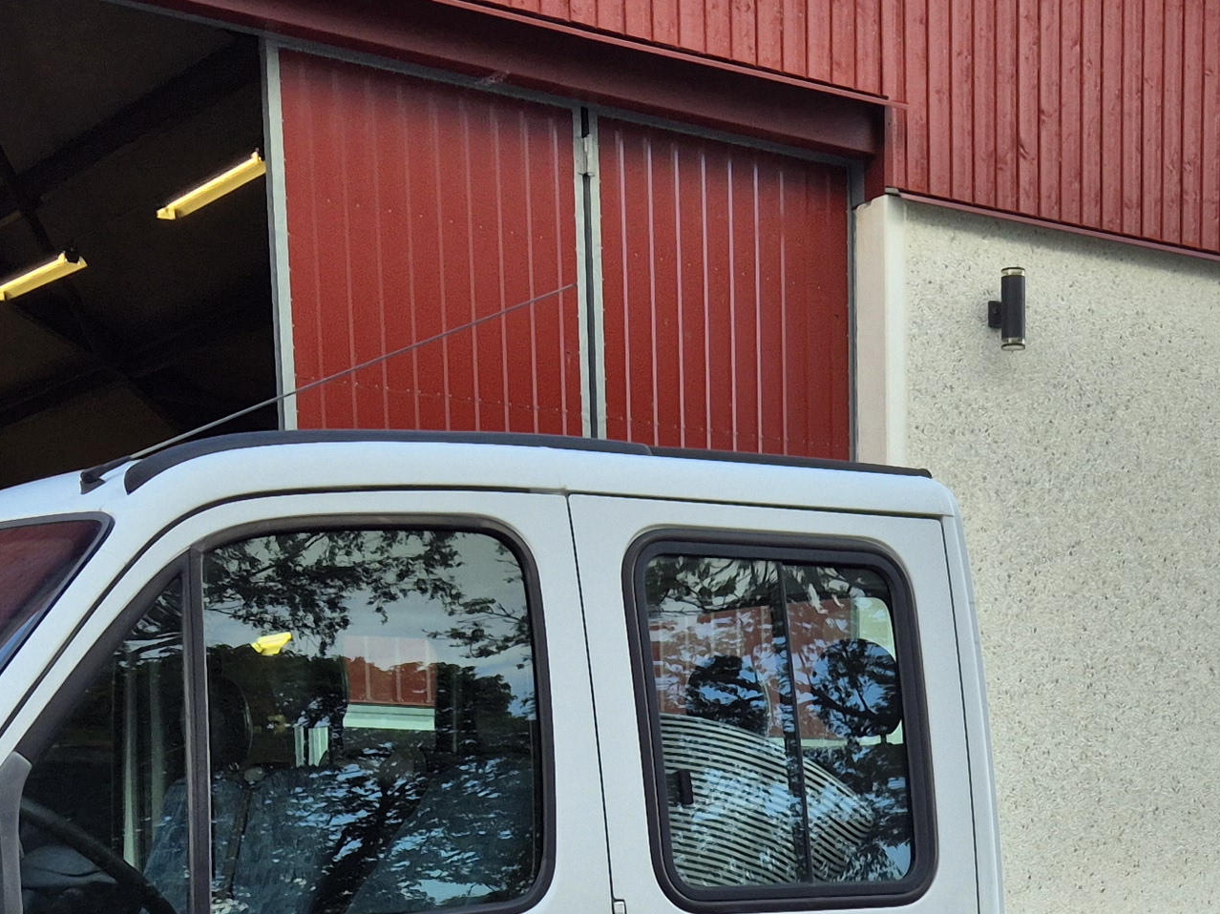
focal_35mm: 72
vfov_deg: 18.4
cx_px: 879
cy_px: 1324
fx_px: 2537
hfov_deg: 26.8
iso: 25
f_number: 1.8
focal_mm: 5.4
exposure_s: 1/1024
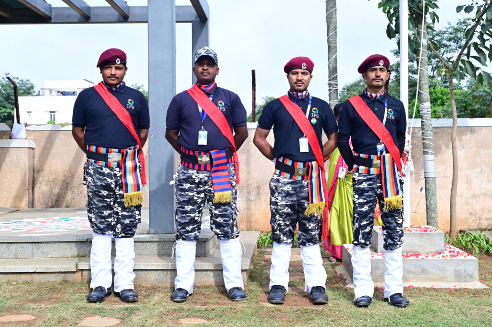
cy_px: 164
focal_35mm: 48
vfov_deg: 28.0
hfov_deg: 41.1
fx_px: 655
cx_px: 246
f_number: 10
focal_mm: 48
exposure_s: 1/250
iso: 320
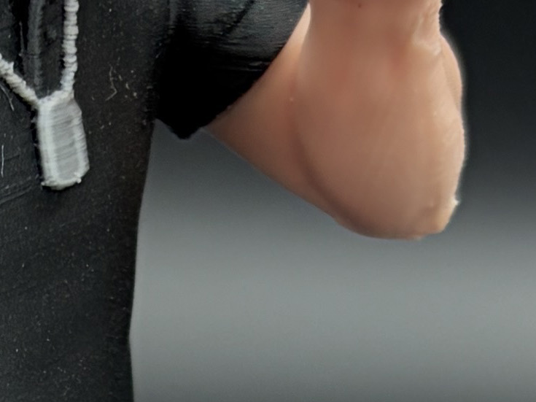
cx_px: 45
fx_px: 3127
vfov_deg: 7.0
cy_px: 893
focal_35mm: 202
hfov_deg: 9.7
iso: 40
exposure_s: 1/174
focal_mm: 5.96
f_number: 1.6
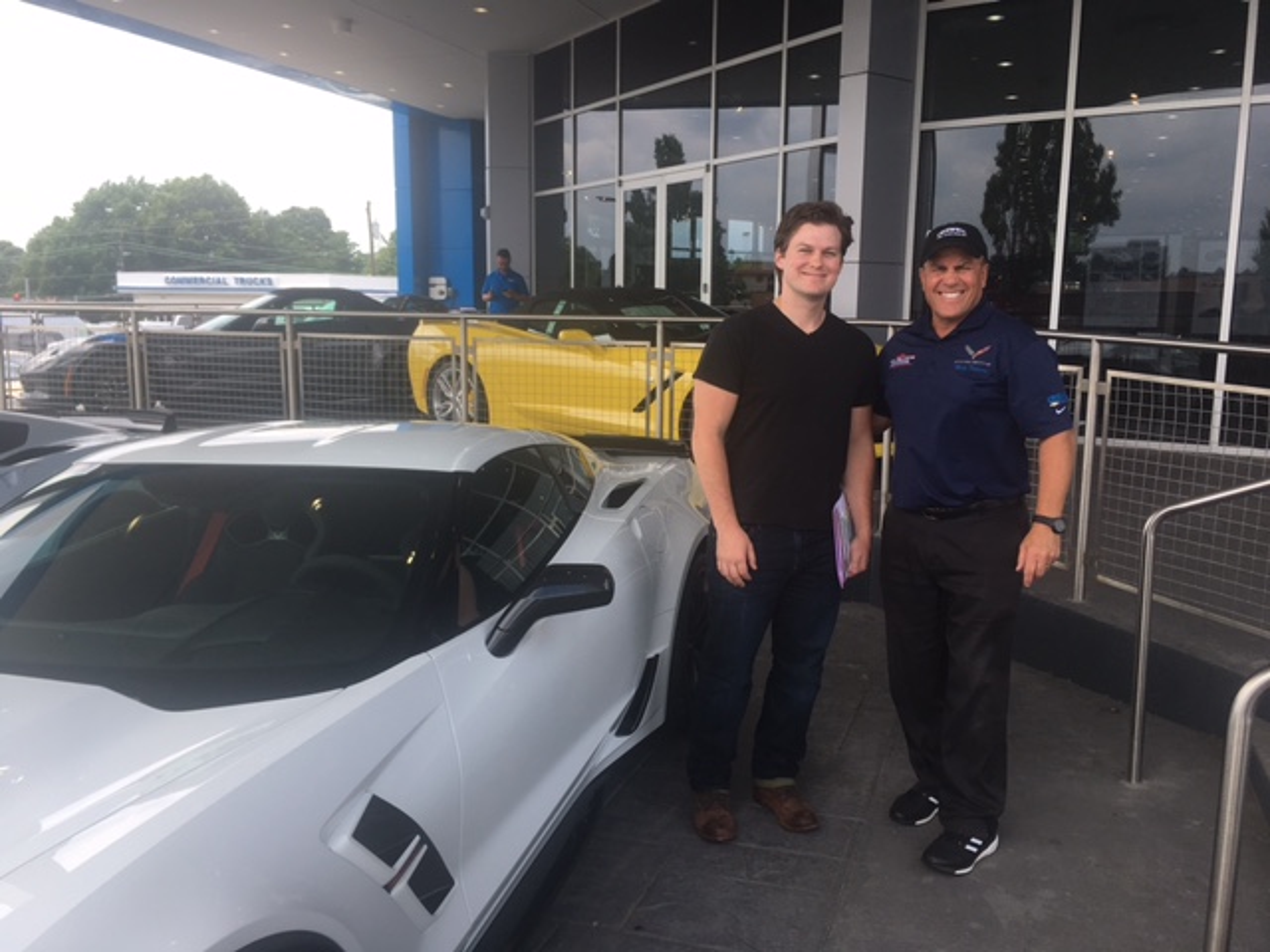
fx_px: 1064
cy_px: 476
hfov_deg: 61.7
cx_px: 635
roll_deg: -0.4
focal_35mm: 29
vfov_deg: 48.2
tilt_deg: -8.9
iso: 25
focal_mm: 4.15
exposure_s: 1/490
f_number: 2.2
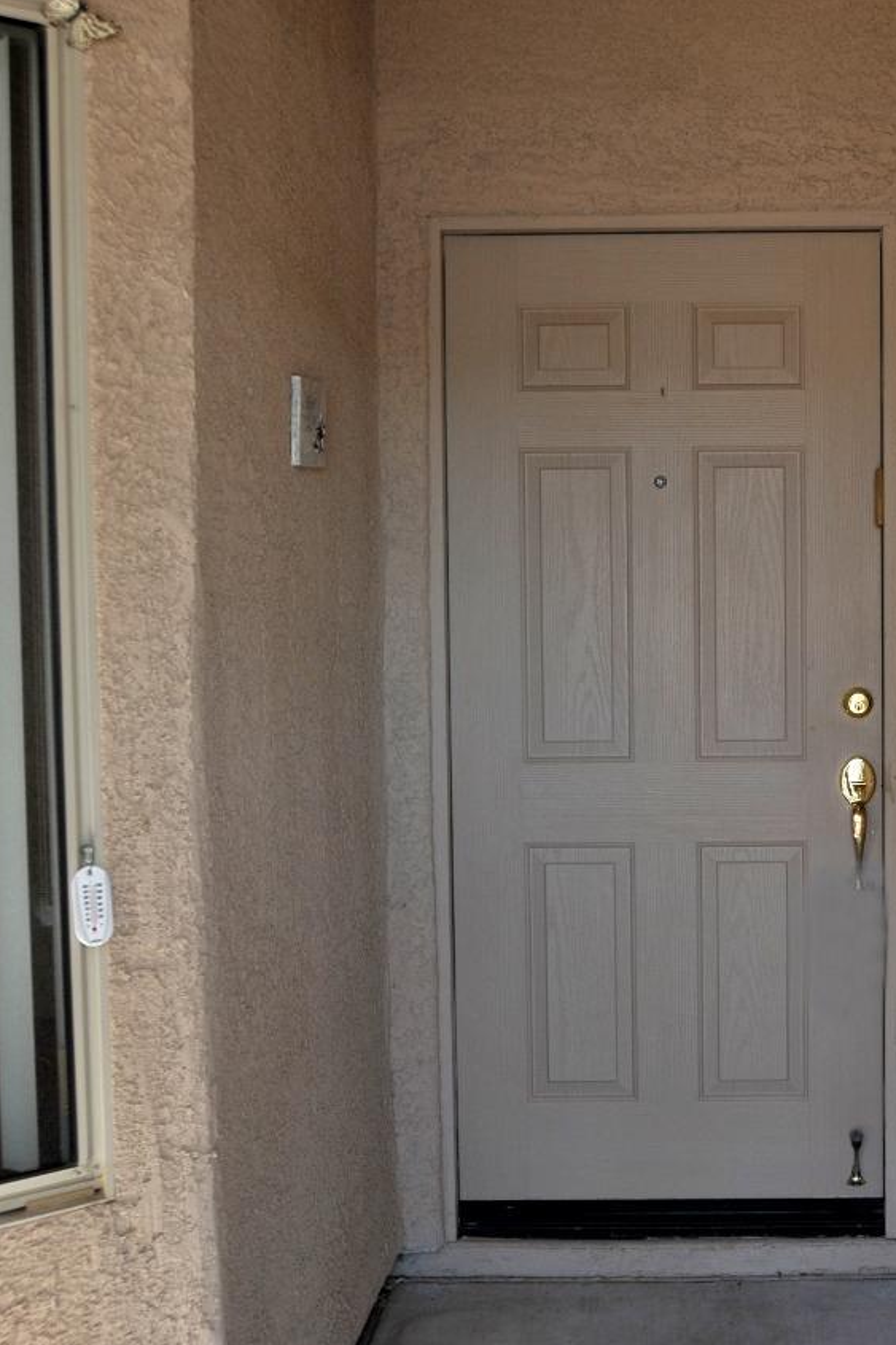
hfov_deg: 25.0
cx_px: 750
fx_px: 1979
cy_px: 673
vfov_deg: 37.5
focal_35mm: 53
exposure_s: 1/80
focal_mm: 35
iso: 320
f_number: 7.1
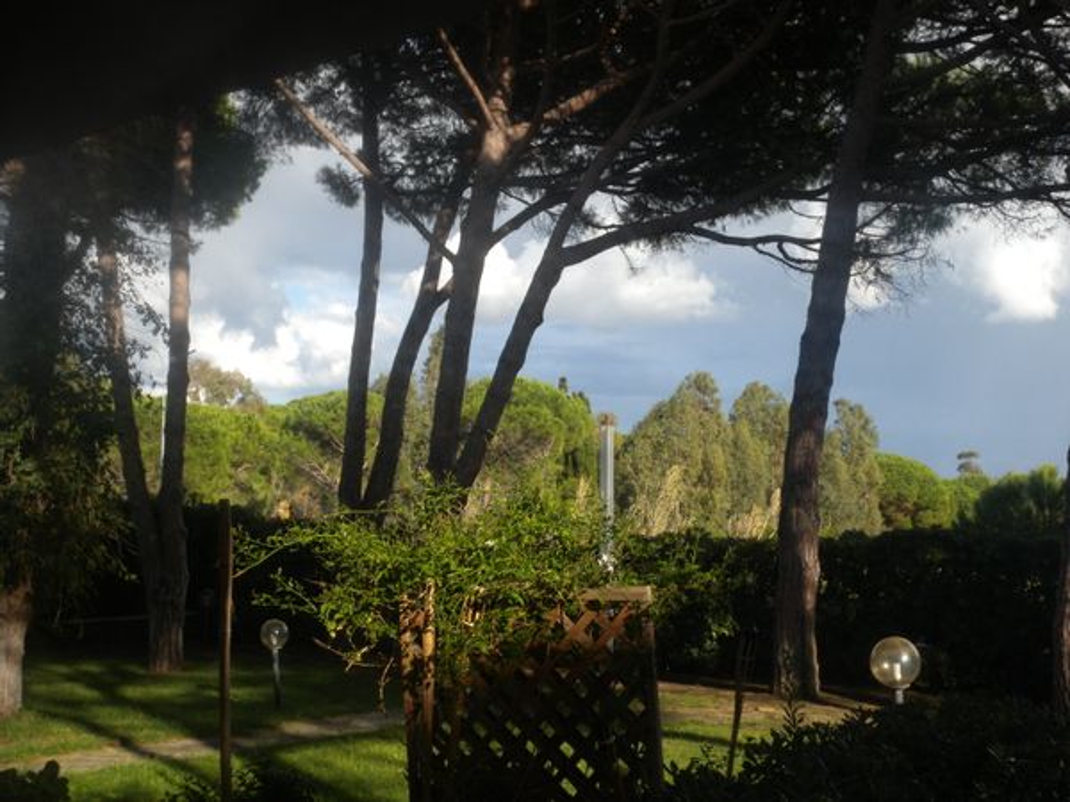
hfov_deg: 44.8
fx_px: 1298
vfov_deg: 34.3
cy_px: 401
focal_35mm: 42
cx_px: 535
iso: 64
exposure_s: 1/80
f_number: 7.8
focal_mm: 9
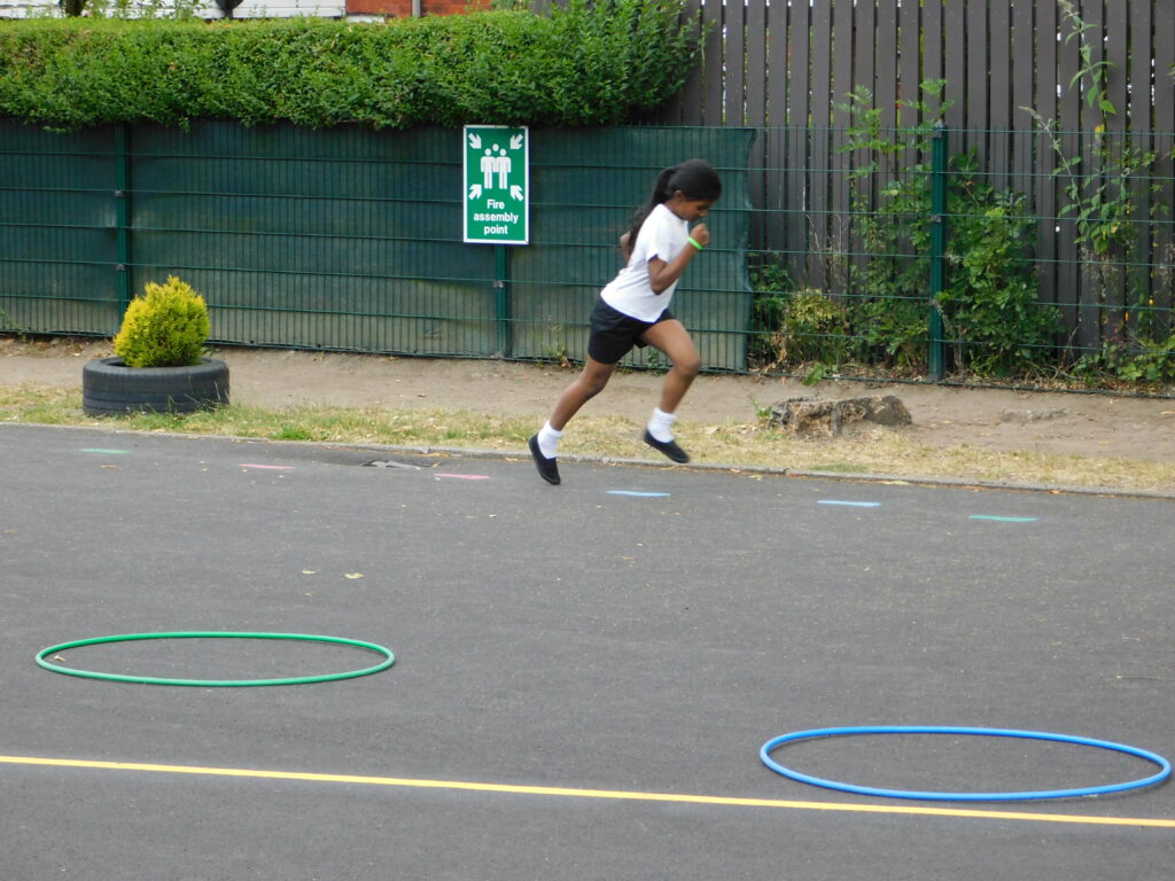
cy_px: 440
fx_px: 3904
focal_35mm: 115
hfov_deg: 17.1
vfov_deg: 12.9
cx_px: 588
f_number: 4.8
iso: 360
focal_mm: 20.3
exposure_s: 1/250
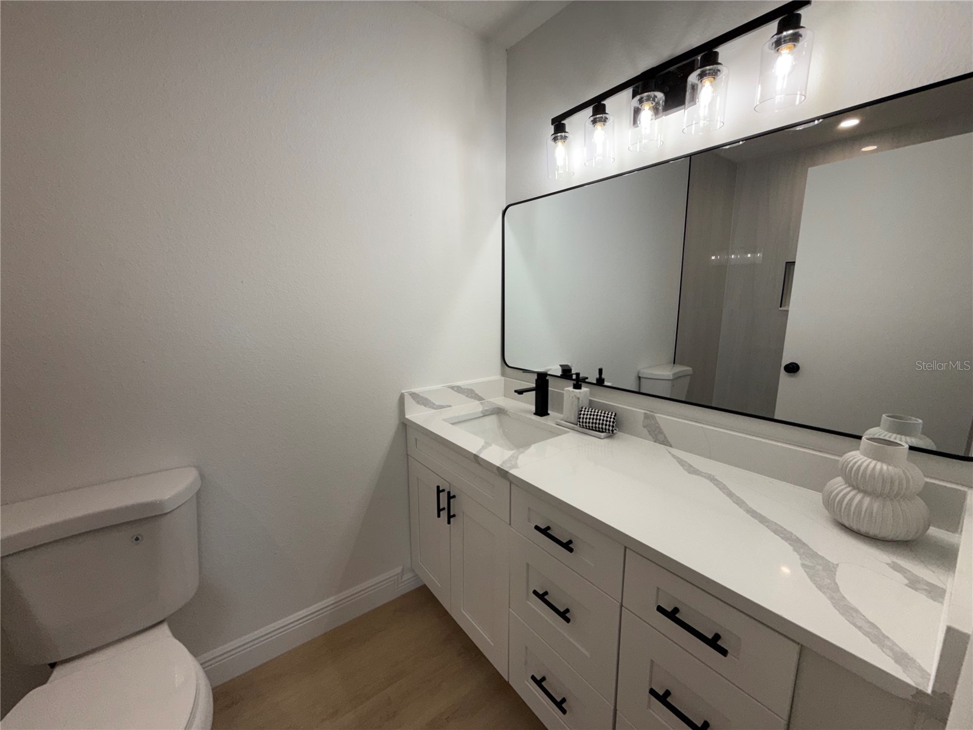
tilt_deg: -10.7
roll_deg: -0.6
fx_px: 394
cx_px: 486
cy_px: 365
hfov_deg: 102.1
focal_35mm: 14
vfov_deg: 85.7
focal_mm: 2.22
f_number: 2.2
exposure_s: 1/148
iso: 50
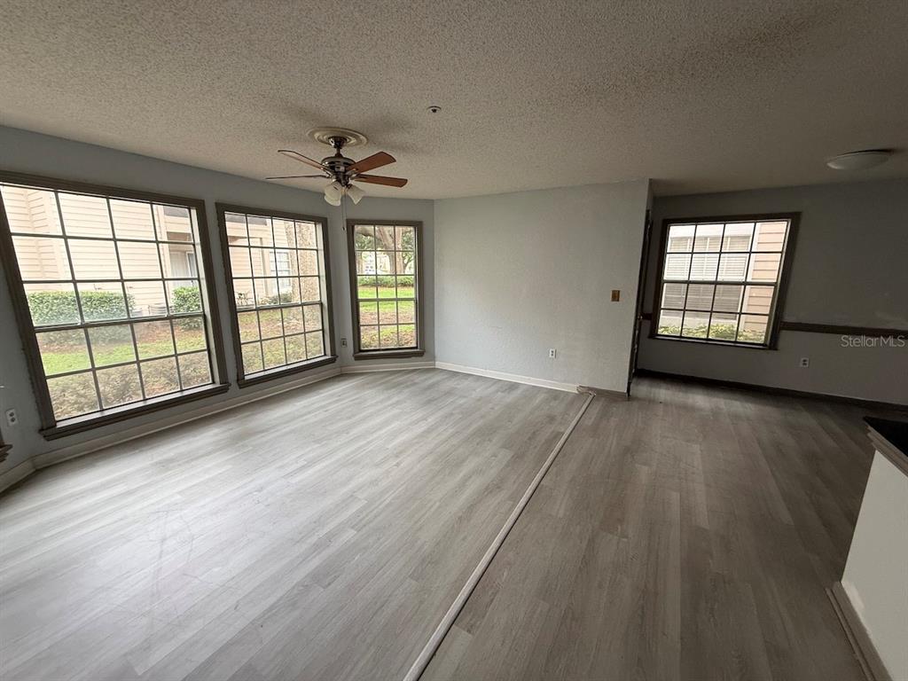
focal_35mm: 14
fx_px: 367
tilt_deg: -12.0
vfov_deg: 85.7
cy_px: 340
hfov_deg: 102.1
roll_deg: +0.6
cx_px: 454
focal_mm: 2.22
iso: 160
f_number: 2.2
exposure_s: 1/99
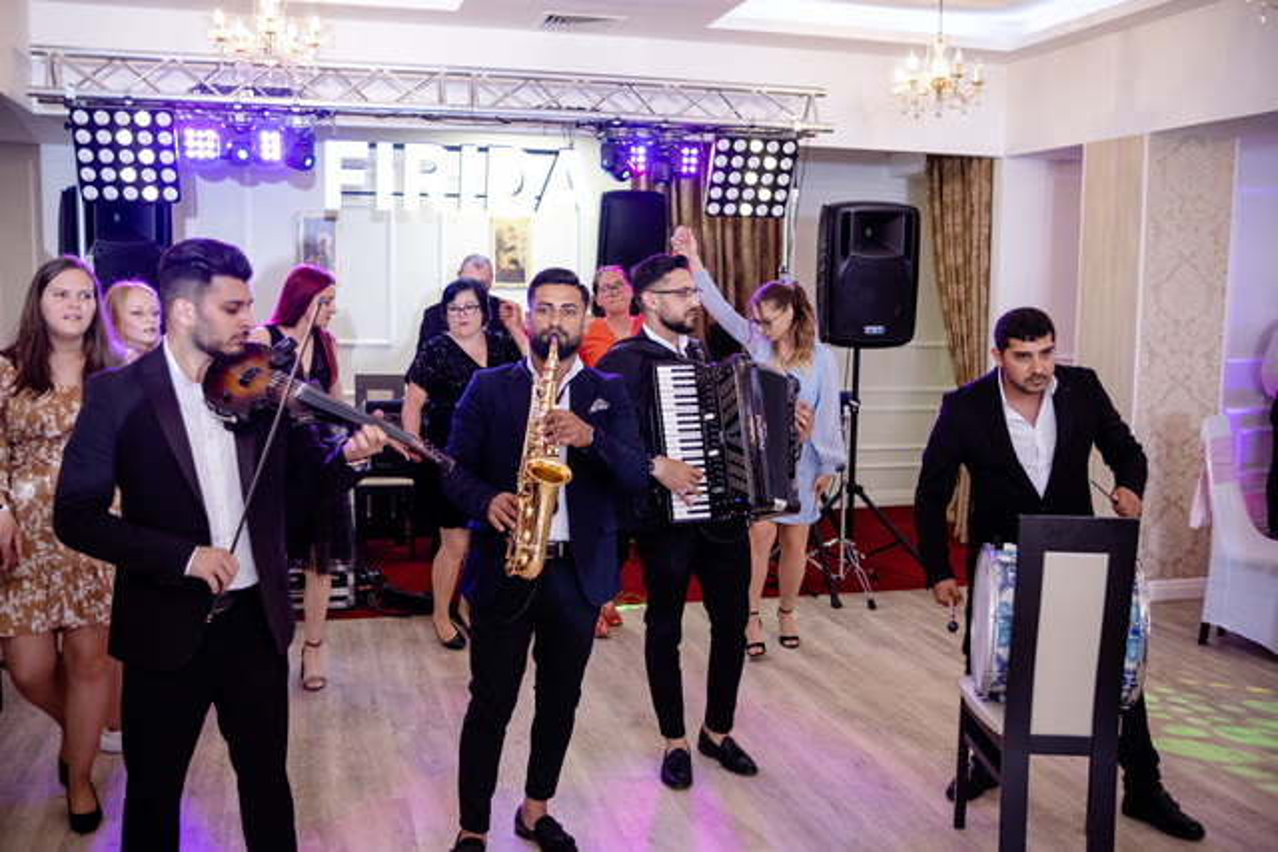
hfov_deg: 54.4
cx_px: 639
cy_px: 426
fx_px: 1243
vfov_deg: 37.9
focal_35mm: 35
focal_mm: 23
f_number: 2
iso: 800
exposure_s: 1/200
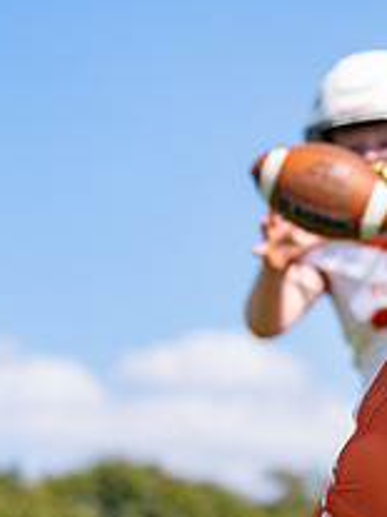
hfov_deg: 7.2
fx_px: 3014
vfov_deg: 9.8
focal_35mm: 202
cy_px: 372
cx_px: 617
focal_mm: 70
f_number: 2.8
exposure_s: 1/1250
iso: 100
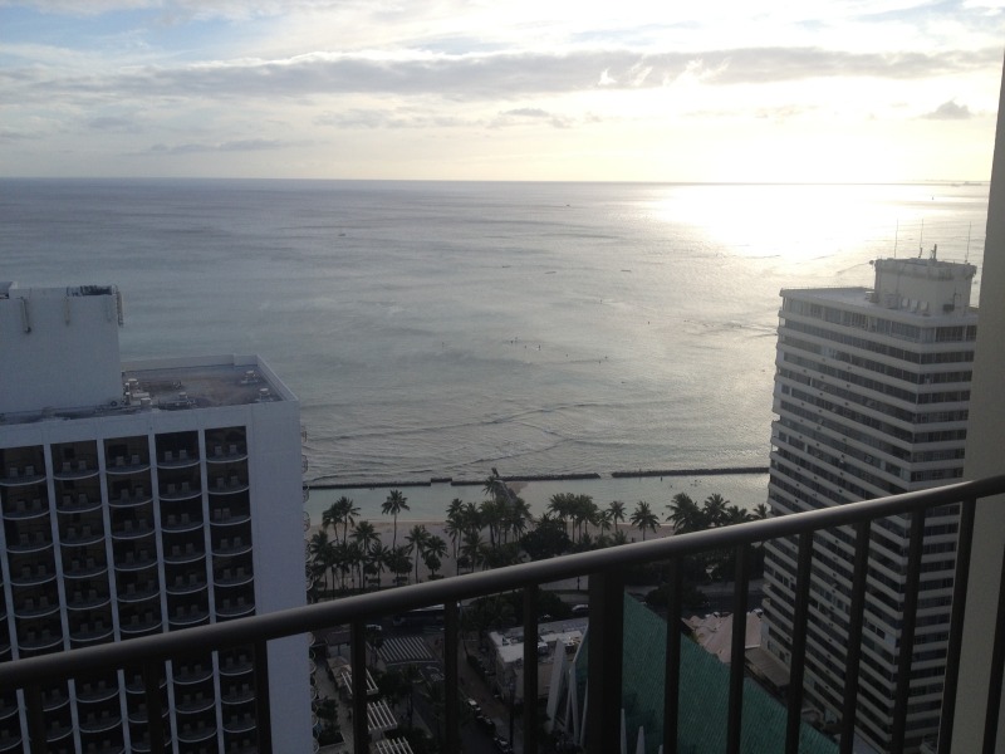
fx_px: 1016
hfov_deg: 52.6
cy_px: 377
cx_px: 502
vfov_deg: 40.7
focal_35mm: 35
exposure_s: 1/1727
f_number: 2.4
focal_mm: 4.28
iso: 50
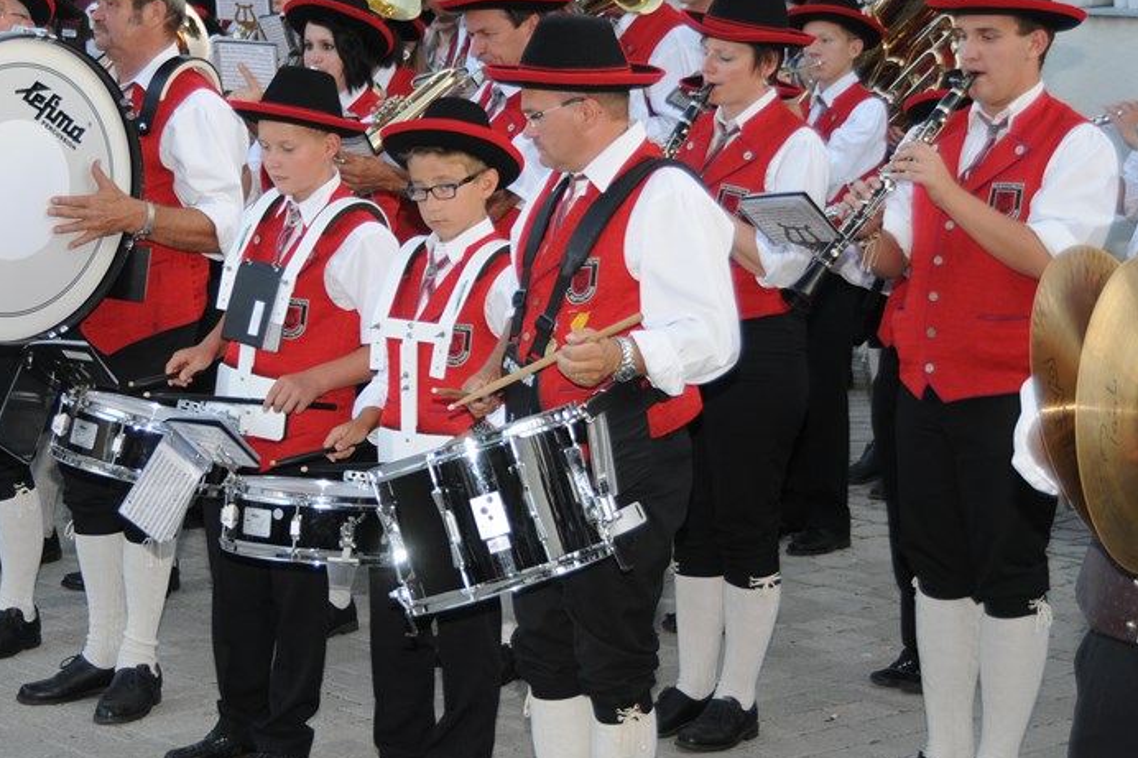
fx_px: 3223
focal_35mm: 102
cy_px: 301
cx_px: 441
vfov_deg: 13.4
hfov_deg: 20.0
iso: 200
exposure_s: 1/60
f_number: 4.8
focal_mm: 46
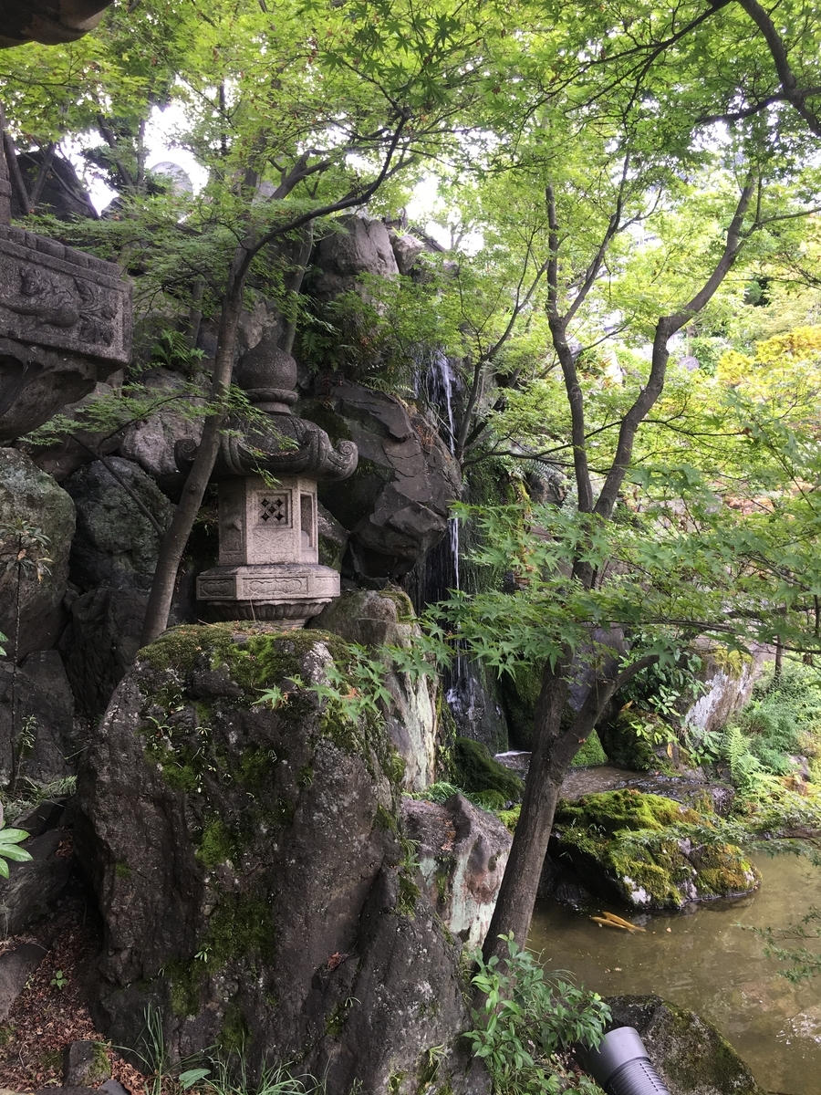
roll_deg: +1.1
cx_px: 410
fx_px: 917
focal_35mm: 29
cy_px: 548
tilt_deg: +1.0
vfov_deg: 61.7
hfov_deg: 48.2
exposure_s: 1/60
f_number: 2.2
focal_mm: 4.15
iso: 32
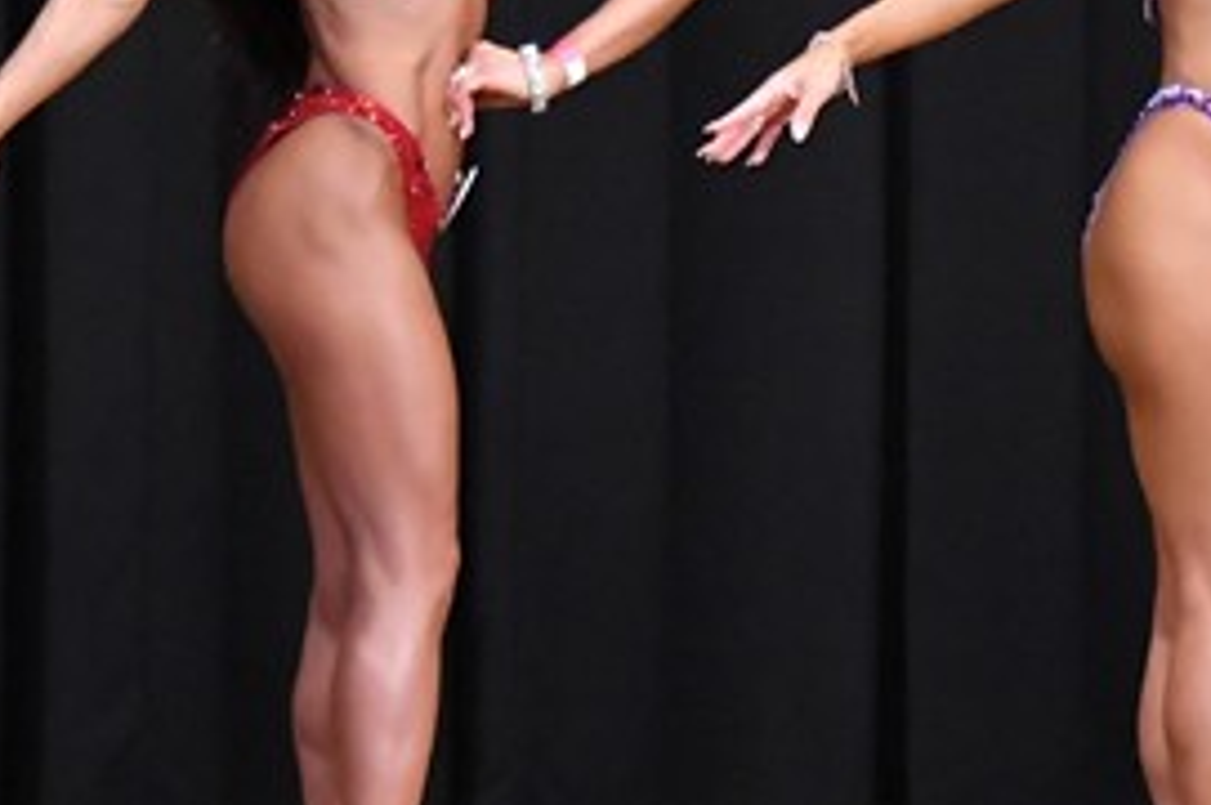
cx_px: 1463
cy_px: 201
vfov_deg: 2.4
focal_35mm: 578
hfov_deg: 3.6
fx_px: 19420
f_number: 5.6
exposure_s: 1/400
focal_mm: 135
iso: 8000
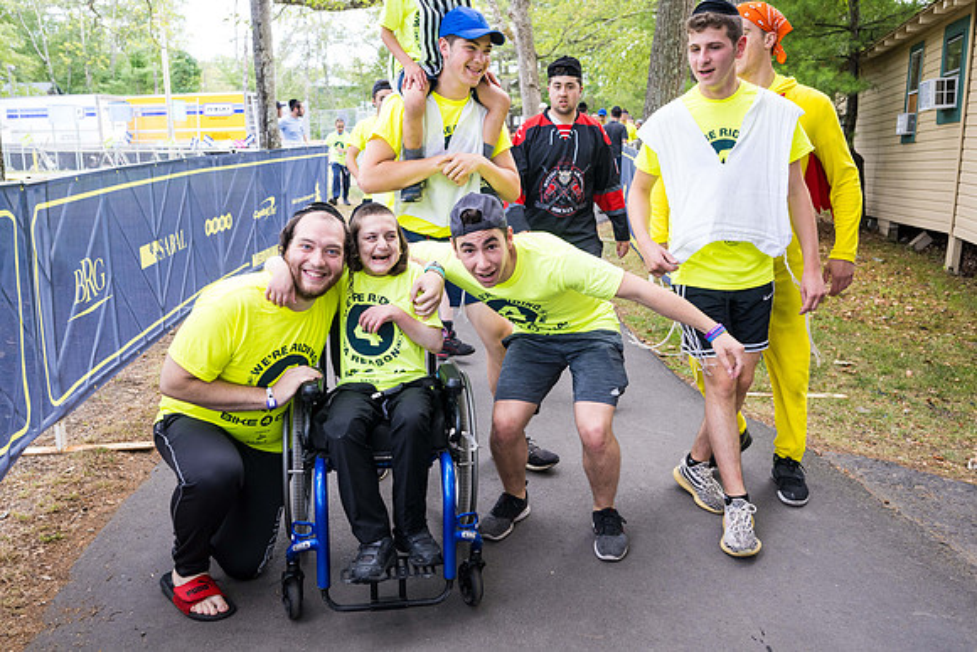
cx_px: 488
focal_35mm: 30
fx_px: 814
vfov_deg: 43.6
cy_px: 326
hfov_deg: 61.9
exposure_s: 1/500
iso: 800
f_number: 4
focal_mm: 30
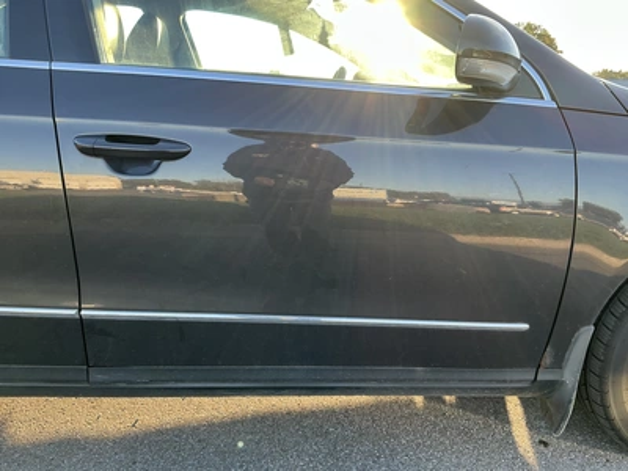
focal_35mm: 28
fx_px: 508
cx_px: 314
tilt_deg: -14.0
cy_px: 236
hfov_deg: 63.4
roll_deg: -0.5
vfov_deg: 49.7
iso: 32
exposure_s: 1/122
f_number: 1.8
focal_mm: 3
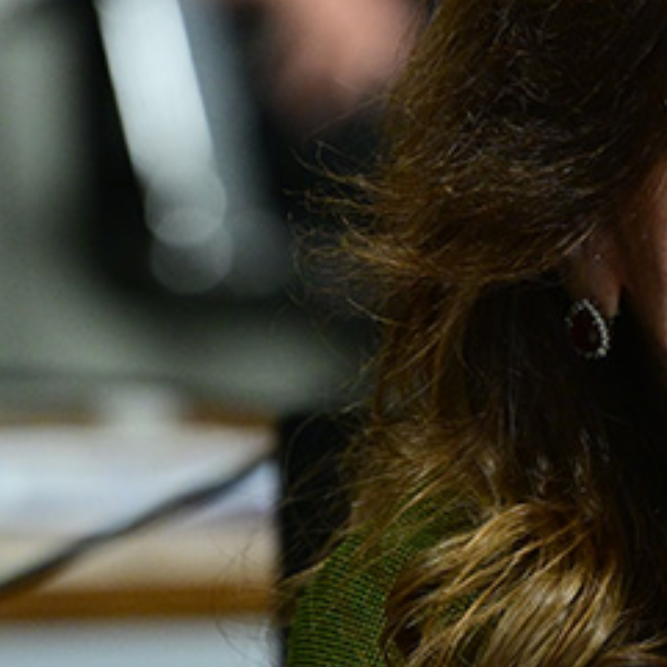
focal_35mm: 606
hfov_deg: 2.9
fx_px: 13211
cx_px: 1096
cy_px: 512
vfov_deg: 2.9
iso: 4000
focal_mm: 200
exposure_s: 1/160
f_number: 4.5
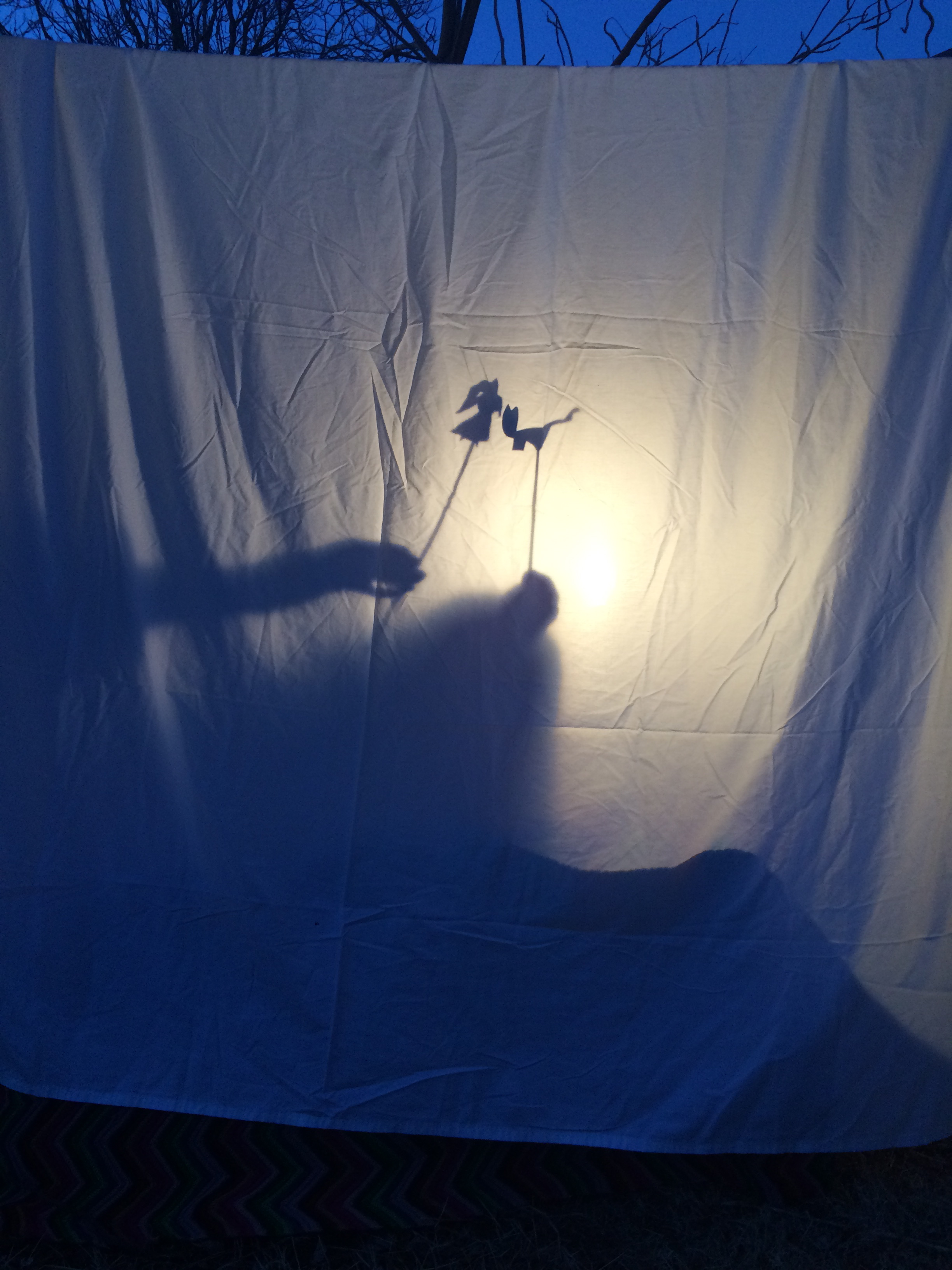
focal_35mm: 29
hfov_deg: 48.2
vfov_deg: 61.7
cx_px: 476
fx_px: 1063
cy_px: 635
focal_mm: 4.15
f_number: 2.2
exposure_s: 1/30
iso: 100
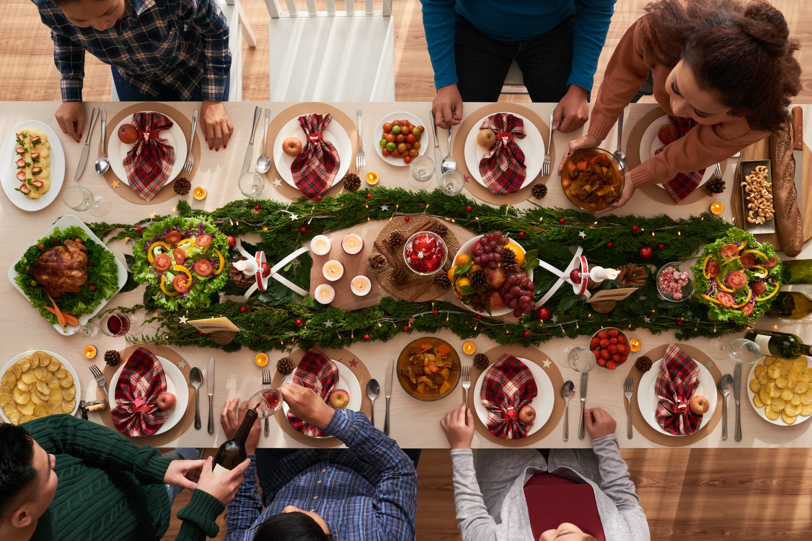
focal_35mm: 35
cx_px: 406
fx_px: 789
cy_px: 270
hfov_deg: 54.4
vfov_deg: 37.9
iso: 800
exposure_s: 1/200
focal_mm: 35
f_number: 8
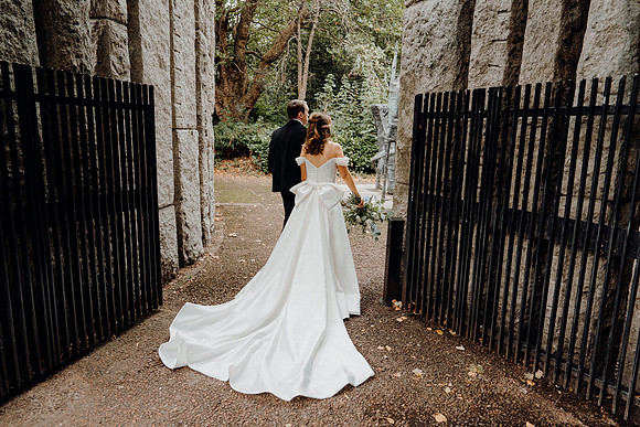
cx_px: 320
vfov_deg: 53.2
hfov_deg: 73.7
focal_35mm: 24
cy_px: 214
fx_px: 427
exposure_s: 1/250
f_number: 3.5
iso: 1000
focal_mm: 24
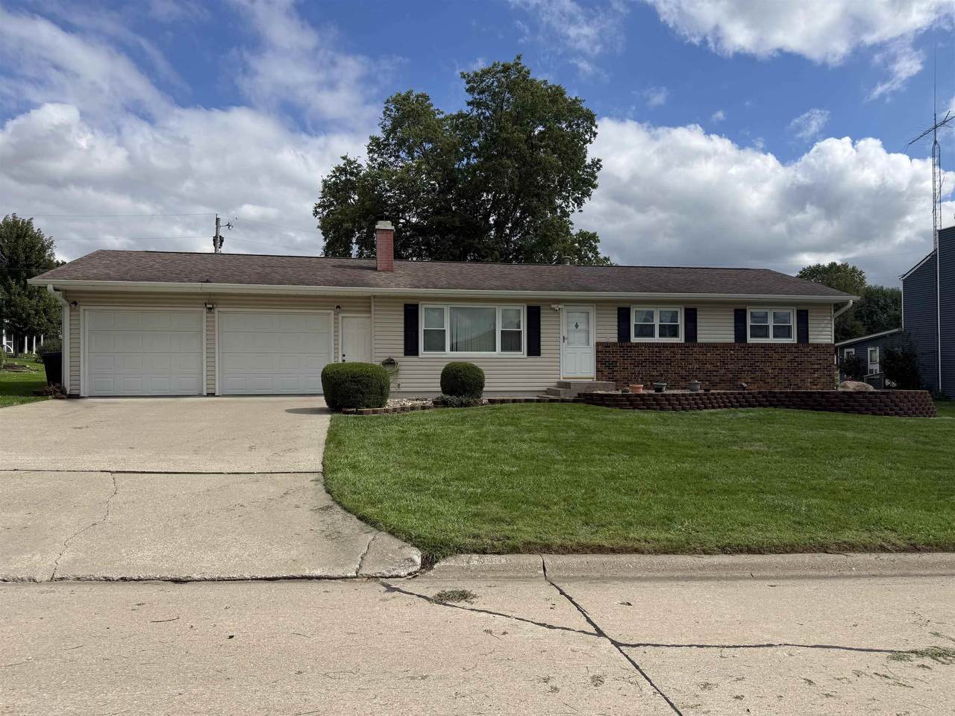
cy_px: 358
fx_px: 662
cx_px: 478
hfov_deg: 71.6
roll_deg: +0.3
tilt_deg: +1.3
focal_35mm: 24
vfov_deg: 56.8
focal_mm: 6.76
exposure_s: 1/6711
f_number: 1.78
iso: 80
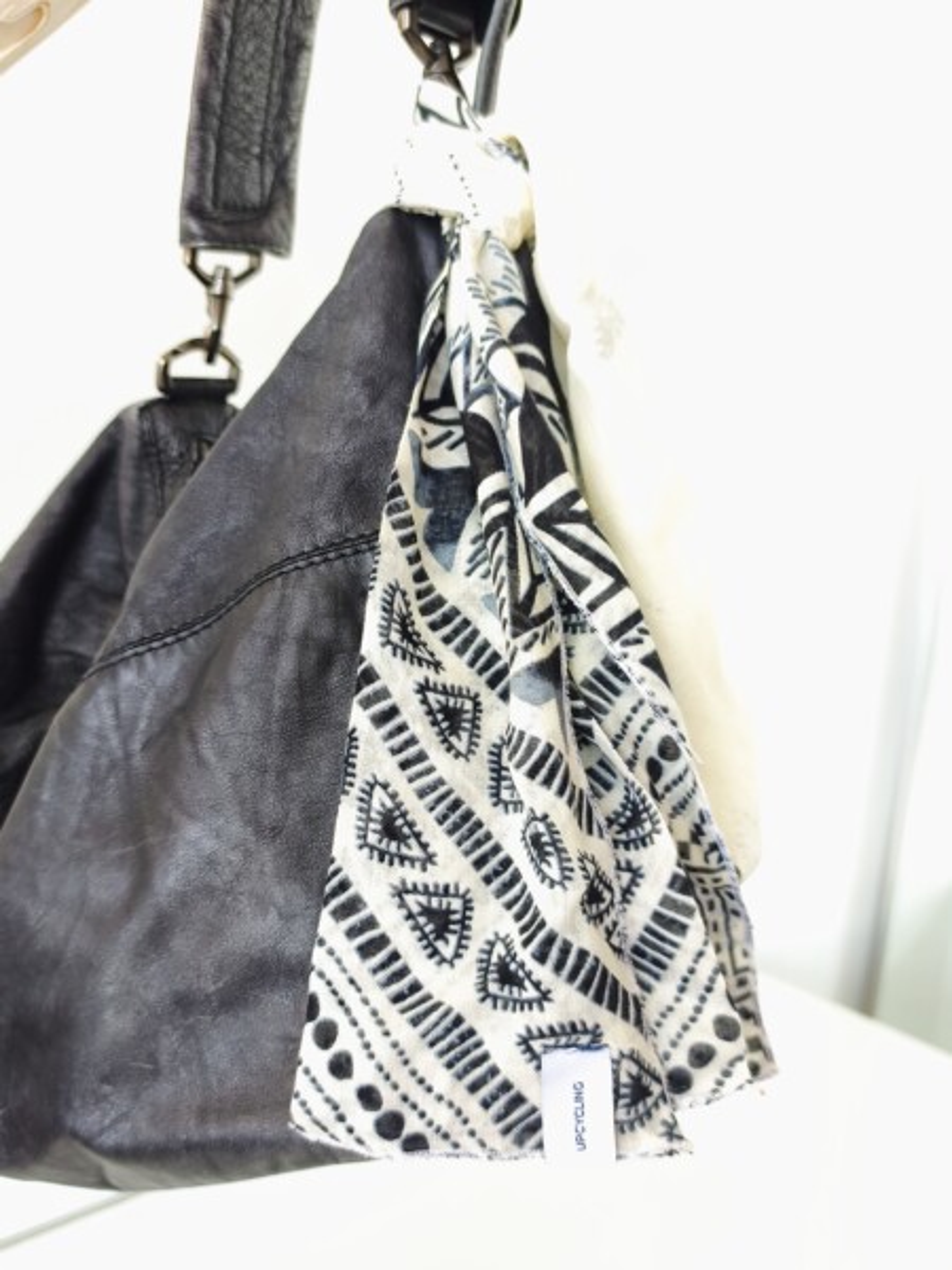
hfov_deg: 44.2
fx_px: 1173
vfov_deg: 56.8
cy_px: 635
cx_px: 476
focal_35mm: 32
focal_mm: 6.14
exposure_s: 1/25
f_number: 1.65
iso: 50
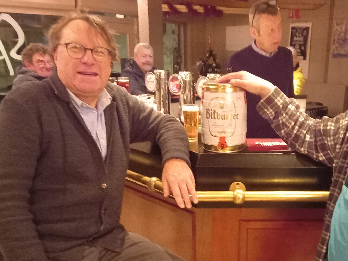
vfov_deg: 37.1
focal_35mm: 38
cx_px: 231
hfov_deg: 48.2
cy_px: 183
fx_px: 382
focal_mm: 4.6
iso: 2500
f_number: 2
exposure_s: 1/10
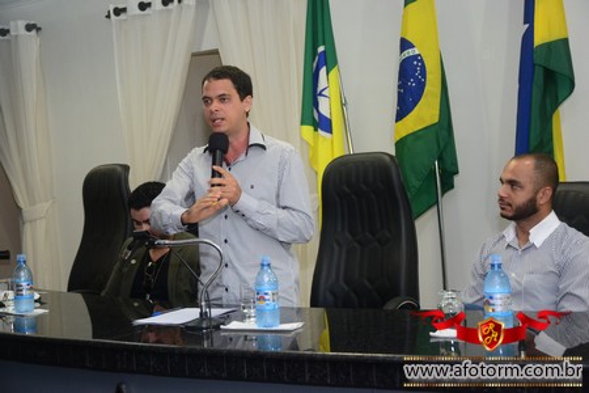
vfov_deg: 23.8
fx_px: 933
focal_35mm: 57
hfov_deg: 35.1
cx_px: 294
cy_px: 196
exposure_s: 1/80
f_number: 4.5
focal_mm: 38
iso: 800
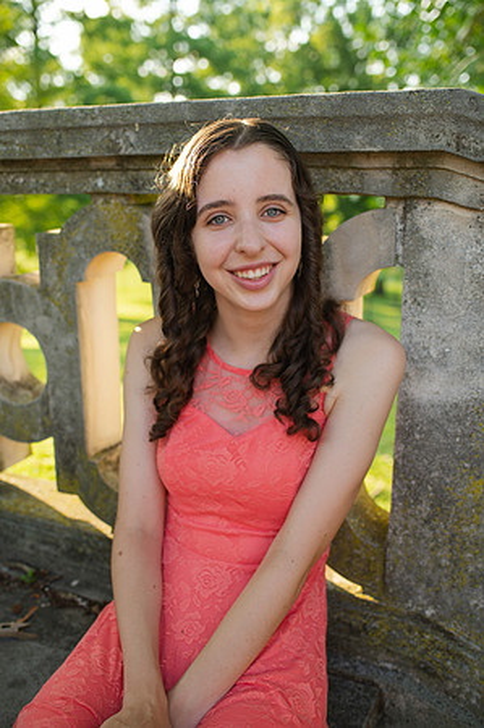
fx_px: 707
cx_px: 242
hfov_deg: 37.8
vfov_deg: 54.5
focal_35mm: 35
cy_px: 364
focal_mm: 35
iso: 250
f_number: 3.2
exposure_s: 1/320
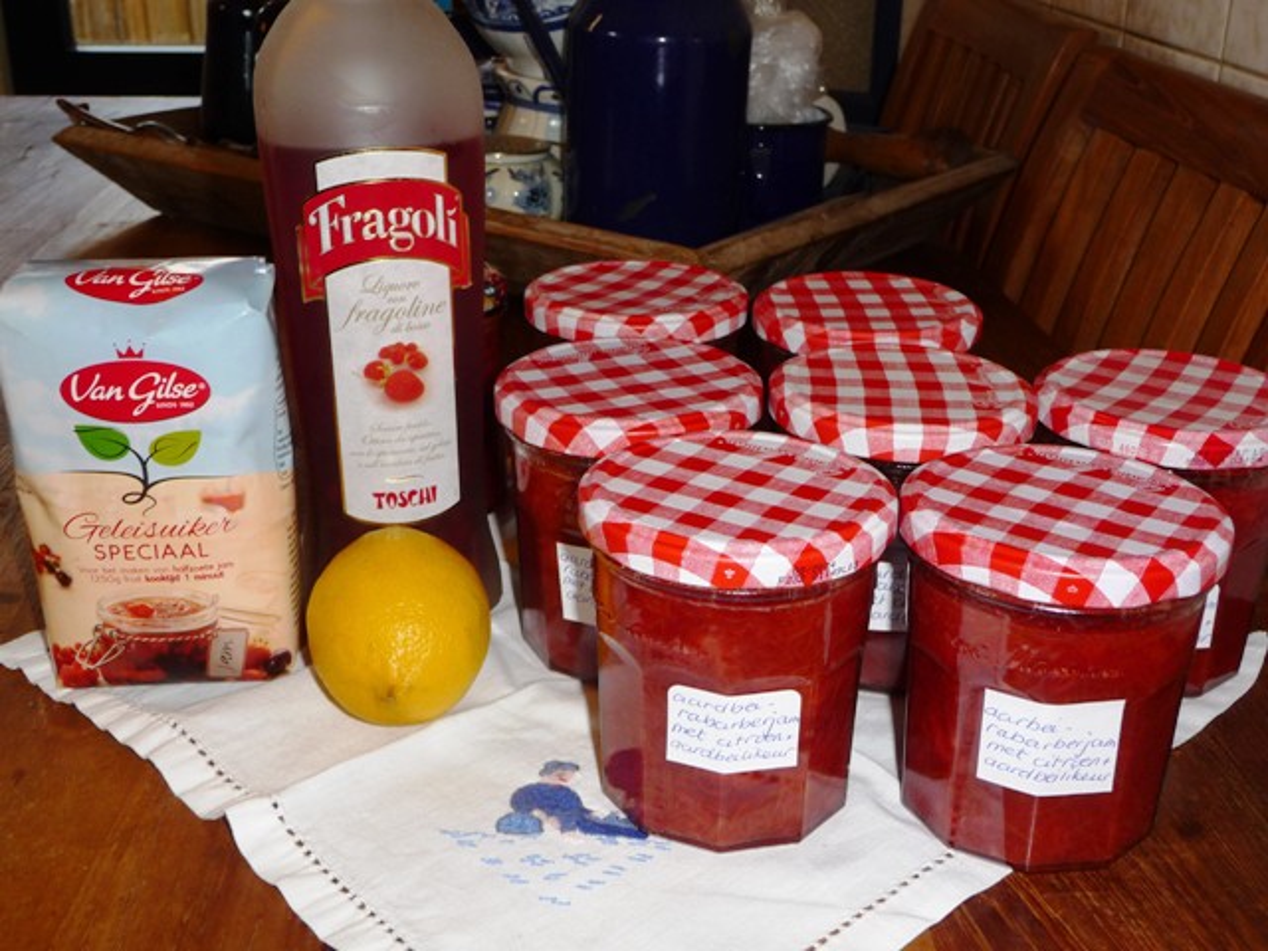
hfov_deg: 46.8
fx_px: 1465
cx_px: 634
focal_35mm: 40
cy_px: 476
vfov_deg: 36.0
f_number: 3.9
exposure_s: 1/30
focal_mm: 6.7
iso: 100
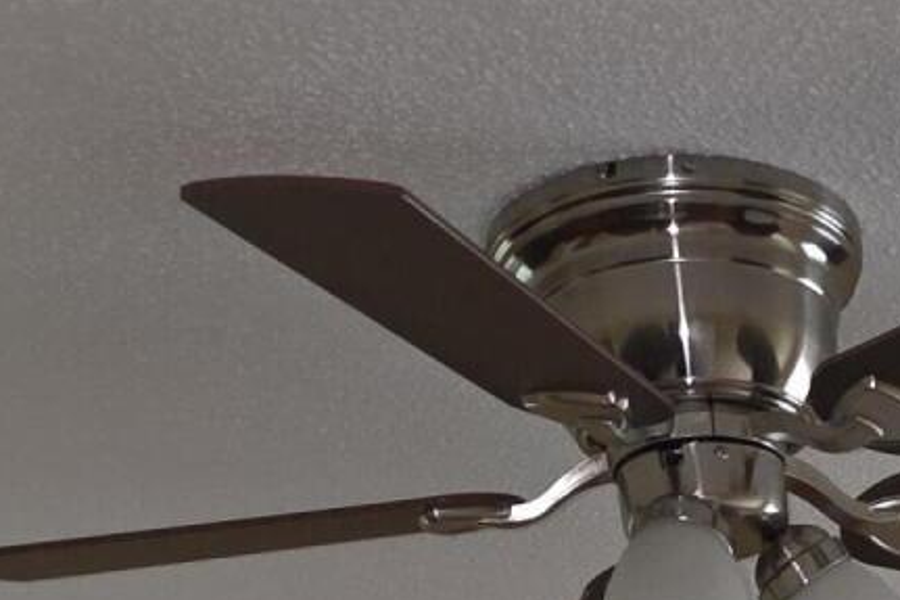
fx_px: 2774
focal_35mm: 111
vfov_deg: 9.2
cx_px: 1176
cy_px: 1917
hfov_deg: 17.3
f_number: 1.8
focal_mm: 5.4
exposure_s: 1/30
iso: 320
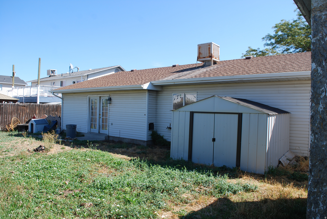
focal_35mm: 27
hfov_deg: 67.3
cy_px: 110
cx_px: 164
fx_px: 246
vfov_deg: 48.1
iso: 100
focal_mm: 18
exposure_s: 1/160
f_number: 6.3
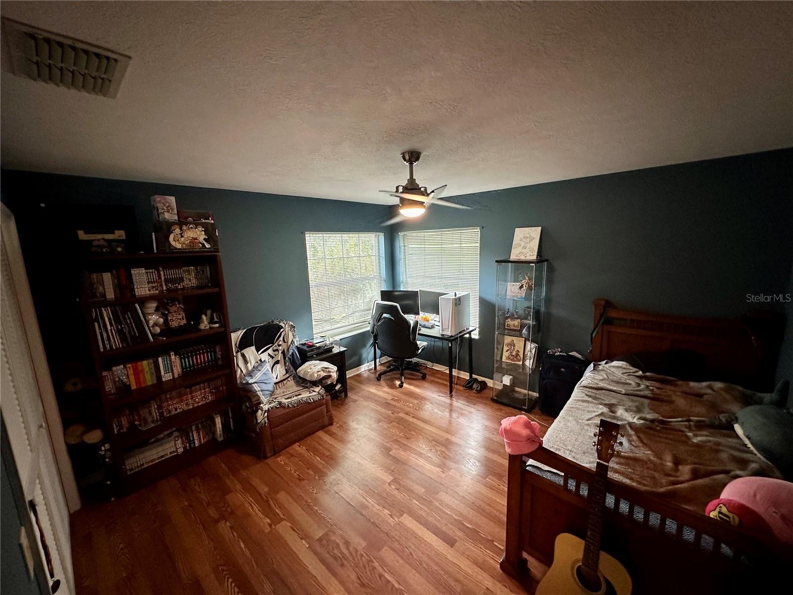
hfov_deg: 102.1
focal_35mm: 14
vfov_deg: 85.7
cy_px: 298
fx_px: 321
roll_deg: +1.8
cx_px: 396
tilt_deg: -10.9
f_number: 2.2
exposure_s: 1/60
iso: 250
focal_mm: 2.22
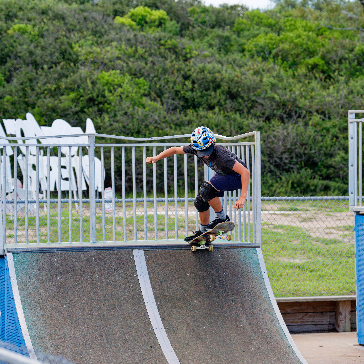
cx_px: 206
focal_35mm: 138
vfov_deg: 12.7
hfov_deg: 12.6
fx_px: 1642
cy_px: 182
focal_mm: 108
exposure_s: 1/1000
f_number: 4
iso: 250
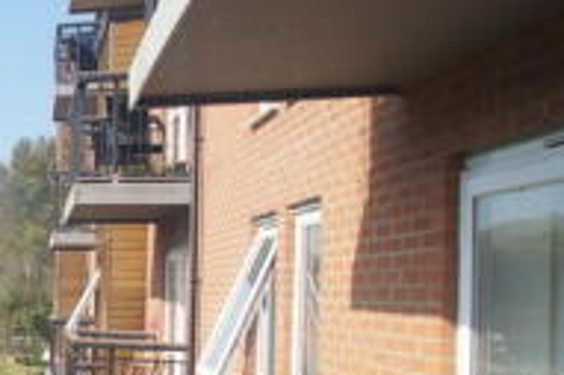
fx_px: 888
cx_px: -331
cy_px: 285
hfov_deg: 24.8
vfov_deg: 23.6
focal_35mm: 57
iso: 100
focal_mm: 11
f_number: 7.1
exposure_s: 1/160
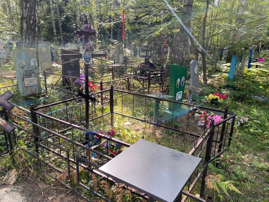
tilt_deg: -17.1
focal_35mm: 26
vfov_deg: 53.1
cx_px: 134
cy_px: 101
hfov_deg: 67.3
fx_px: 202
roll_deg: +0.3
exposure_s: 1/121
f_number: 1.8
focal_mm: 4.25
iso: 50
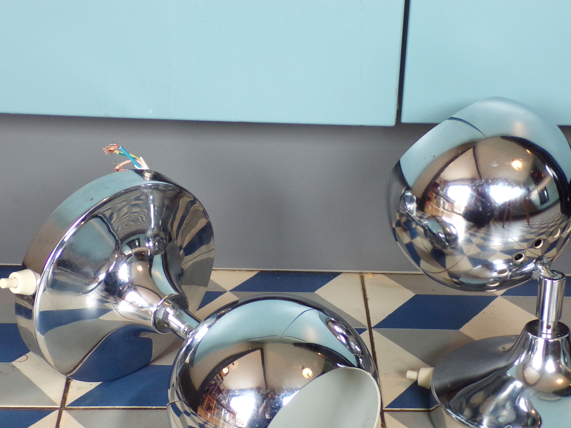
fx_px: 1237
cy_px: 280
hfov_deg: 25.9
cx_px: 356
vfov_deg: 19.6
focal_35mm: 75
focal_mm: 10.1
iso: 217
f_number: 3.7
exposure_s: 1/17
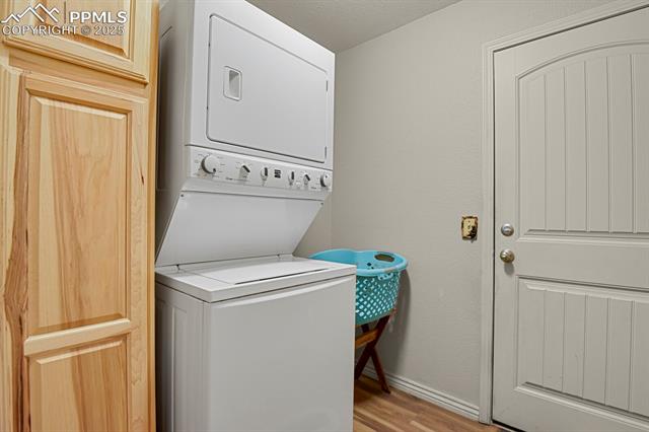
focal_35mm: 17
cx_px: 324
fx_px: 306
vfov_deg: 70.4
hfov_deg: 93.3
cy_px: 216
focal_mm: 17
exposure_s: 1/6
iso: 12800
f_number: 8
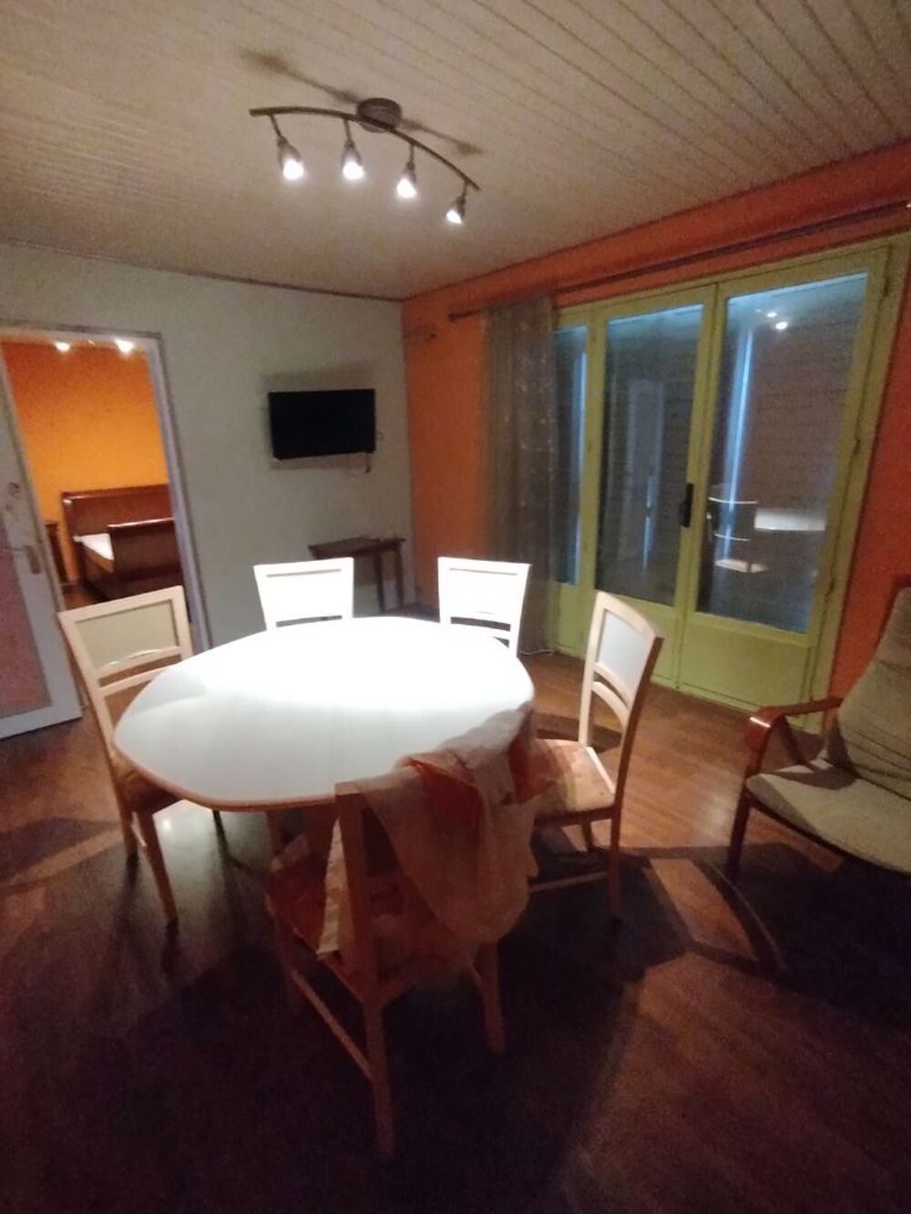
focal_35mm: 15
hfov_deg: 81.8
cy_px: 607
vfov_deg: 98.2
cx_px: 456
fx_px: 526
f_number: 2.2
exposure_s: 1/20
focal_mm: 1.65
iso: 640
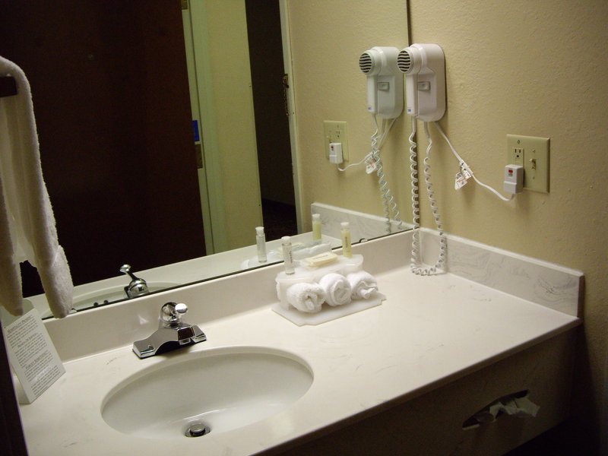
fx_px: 667
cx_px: 304
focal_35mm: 38
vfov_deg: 37.7
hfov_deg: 49.0
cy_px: 228
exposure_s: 1/80
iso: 400
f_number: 2.8
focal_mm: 7.9
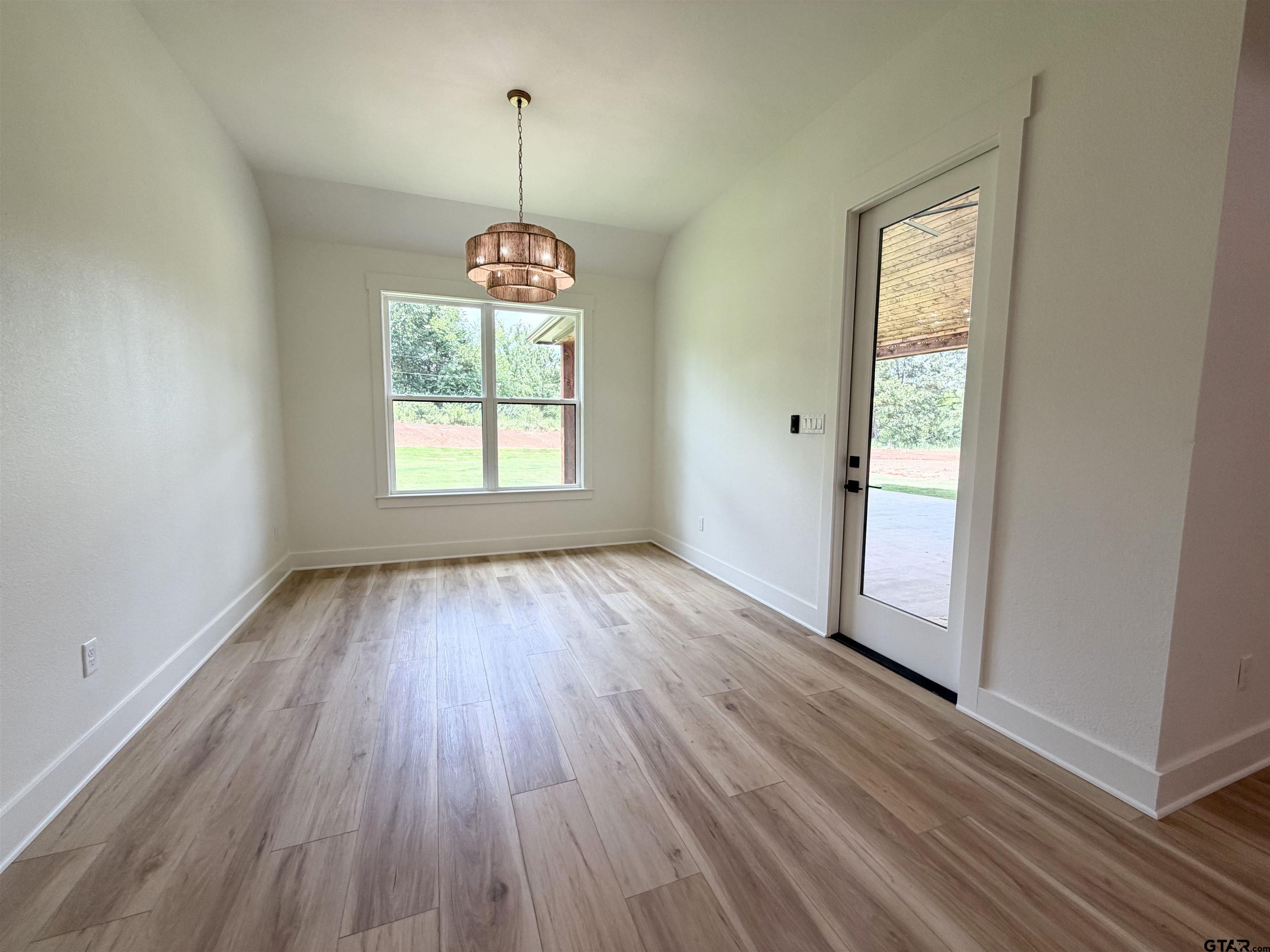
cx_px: 635
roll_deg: -0.6
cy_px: 476
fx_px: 514
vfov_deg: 85.7
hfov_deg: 102.1
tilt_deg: -6.2
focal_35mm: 14
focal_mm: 2.22
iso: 80
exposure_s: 1/120
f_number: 2.2
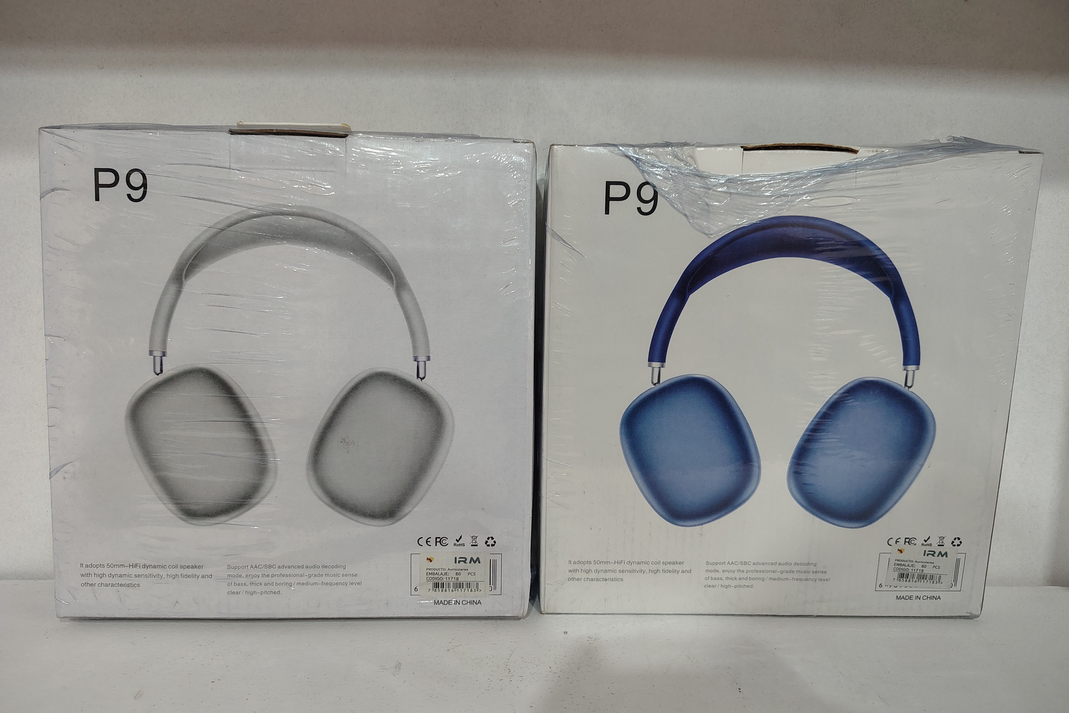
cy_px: 386
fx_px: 742
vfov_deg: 51.2
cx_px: 535
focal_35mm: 25
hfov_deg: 71.5
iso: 621
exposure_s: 1/50
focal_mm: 5.56
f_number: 1.8
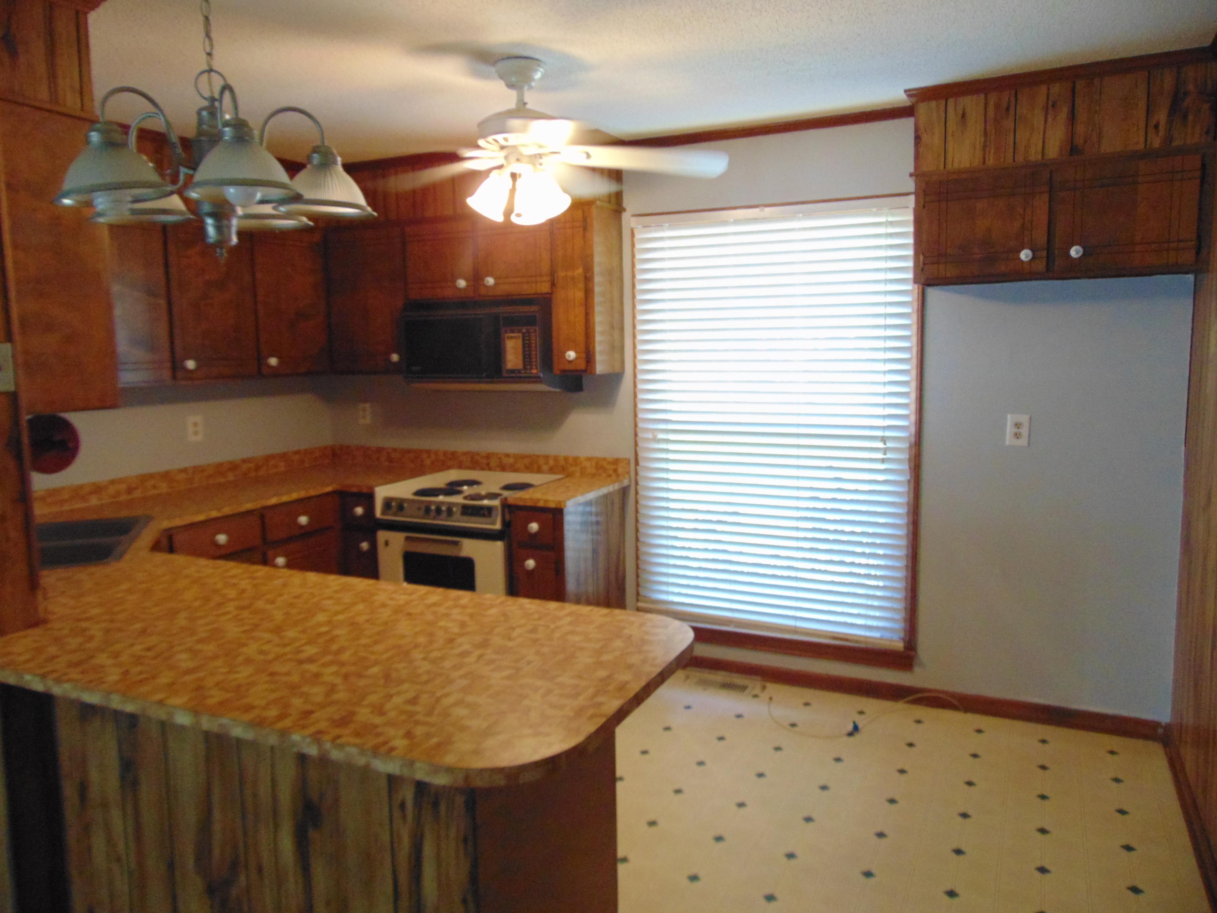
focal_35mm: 25
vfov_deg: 54.9
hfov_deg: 69.4
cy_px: 456
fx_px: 879
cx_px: 608
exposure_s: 1/30
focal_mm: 4.5
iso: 400
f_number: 3
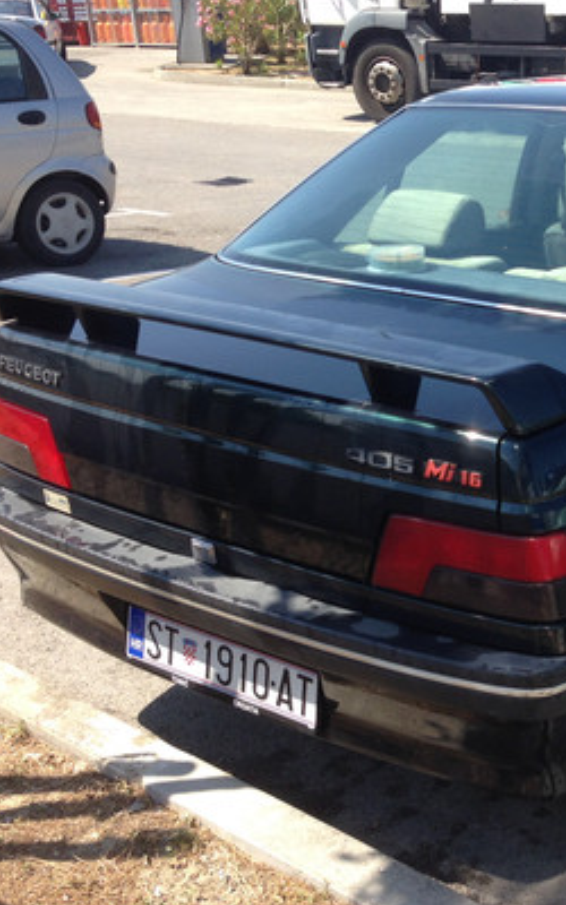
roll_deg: -0.2
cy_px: 464
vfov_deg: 36.3
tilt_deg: -19.9
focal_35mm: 56
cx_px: 598
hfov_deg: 22.1
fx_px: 1382
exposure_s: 1/733
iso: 50
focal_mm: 4.12
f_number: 2.4
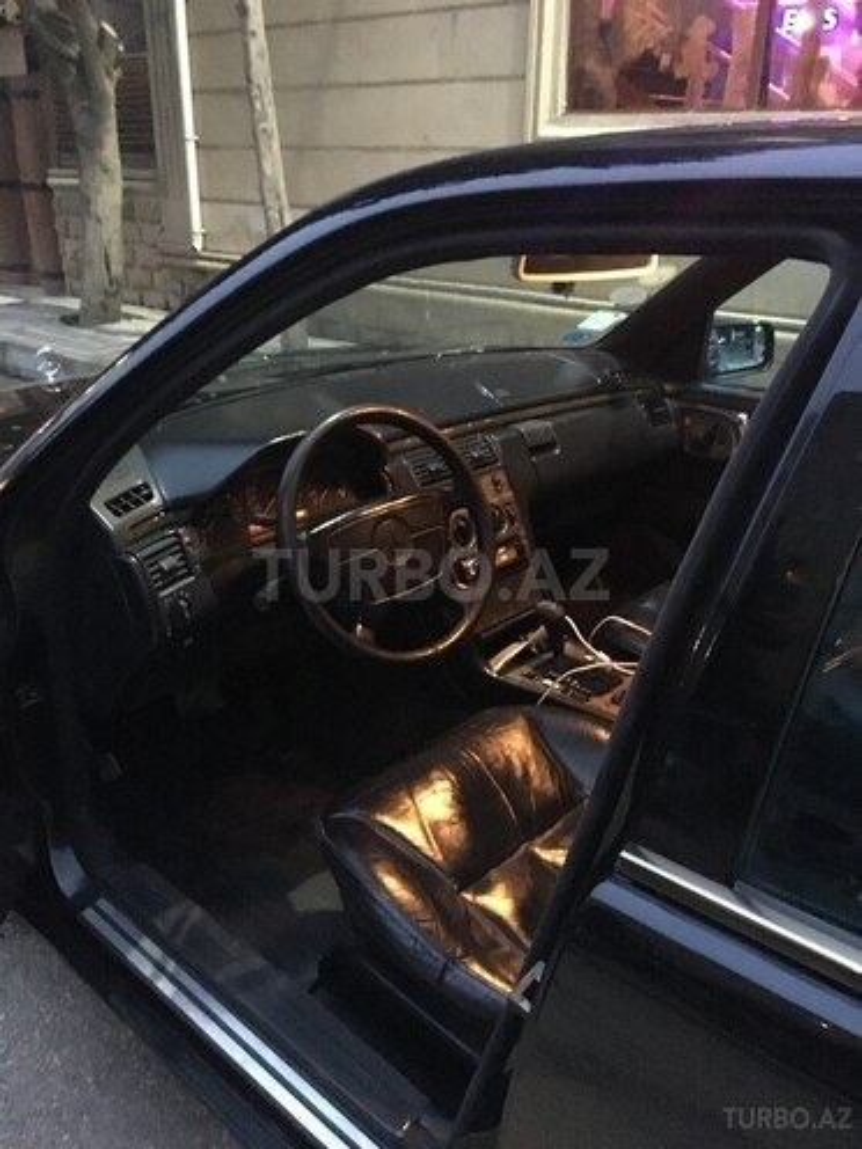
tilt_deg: -21.3
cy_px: 574
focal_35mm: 29
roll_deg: +1.1
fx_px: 963
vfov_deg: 61.7
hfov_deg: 48.2
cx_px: 431
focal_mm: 4.15
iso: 1250
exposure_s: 1/17
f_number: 2.2
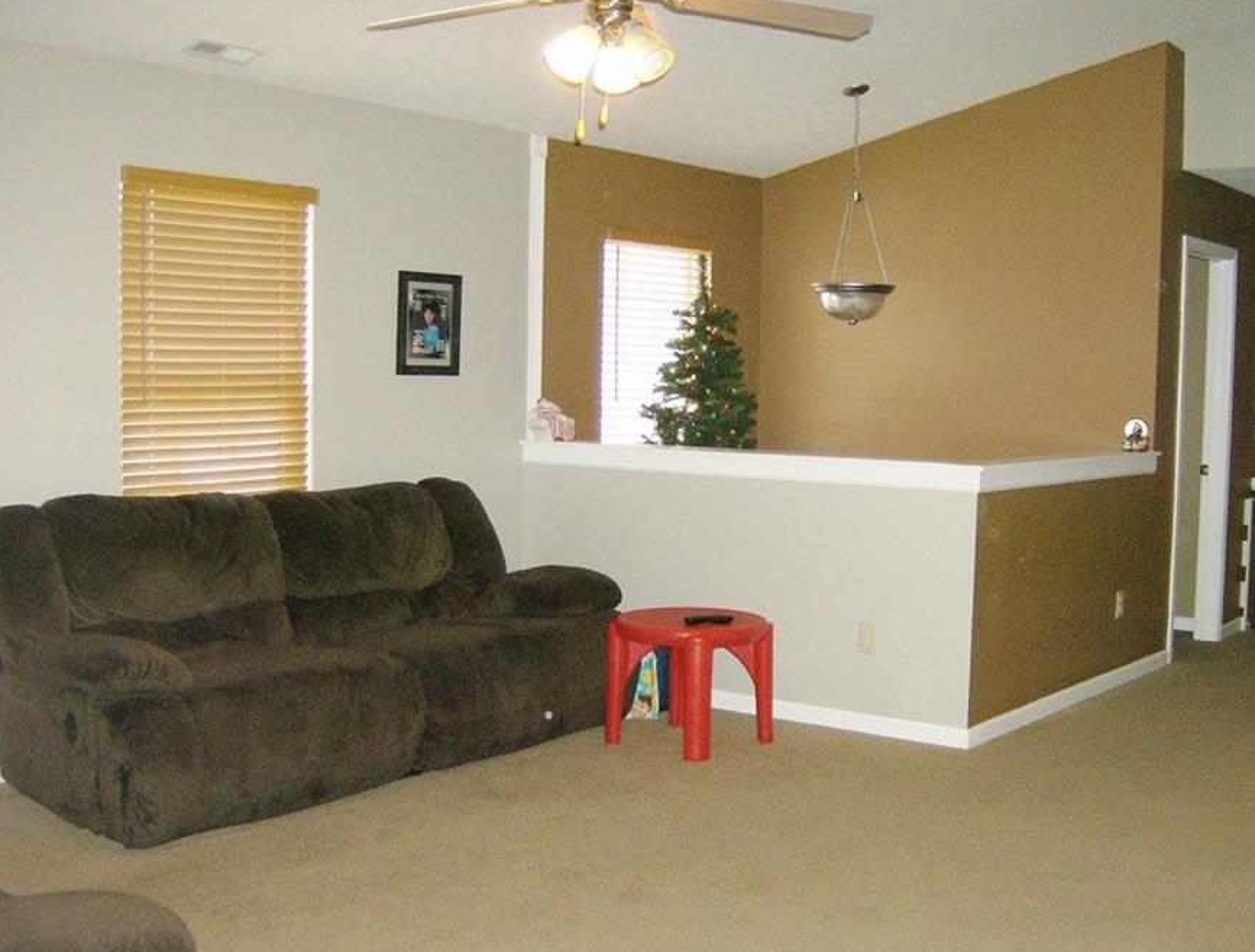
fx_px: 1529
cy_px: 525
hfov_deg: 44.5
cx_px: 704
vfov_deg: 34.6
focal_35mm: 42
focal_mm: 6
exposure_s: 1/60
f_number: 2.8
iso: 200
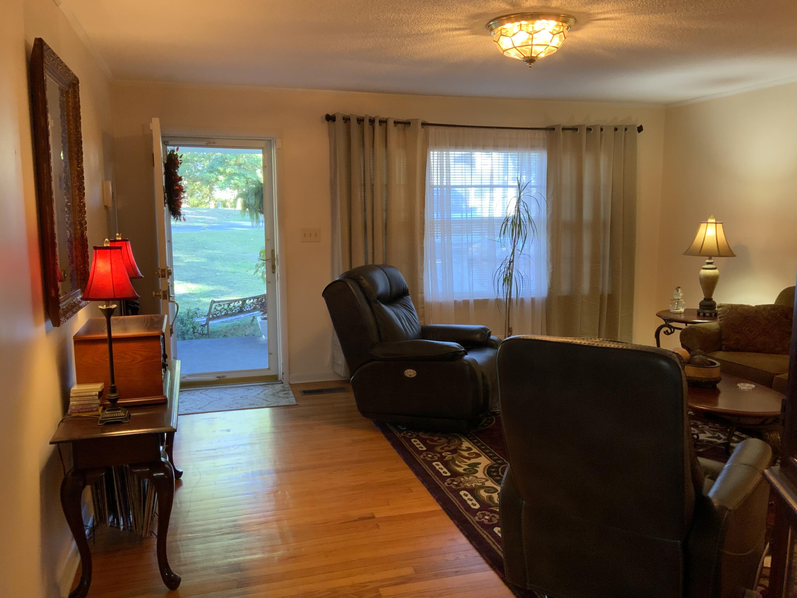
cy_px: 299
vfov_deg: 48.2
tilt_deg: -7.5
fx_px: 668
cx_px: 398
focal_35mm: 29
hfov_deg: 61.7
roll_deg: -0.7
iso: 200
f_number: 1.8
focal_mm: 3
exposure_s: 1/60
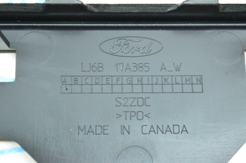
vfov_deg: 16.5
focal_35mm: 82
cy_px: 82
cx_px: 123
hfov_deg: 24.6
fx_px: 563
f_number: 6.3
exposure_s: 1/80
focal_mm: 55
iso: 6400
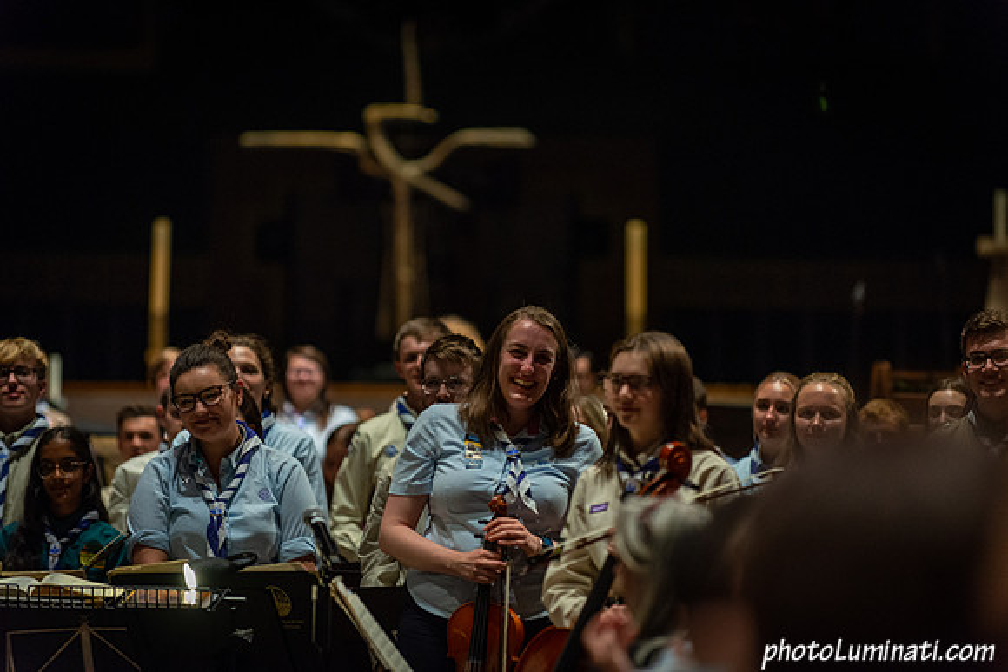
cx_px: 504
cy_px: 336
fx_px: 5601
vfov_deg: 6.9
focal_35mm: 200
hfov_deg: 10.3
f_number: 2.8
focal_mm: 200
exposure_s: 1/125
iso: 2500
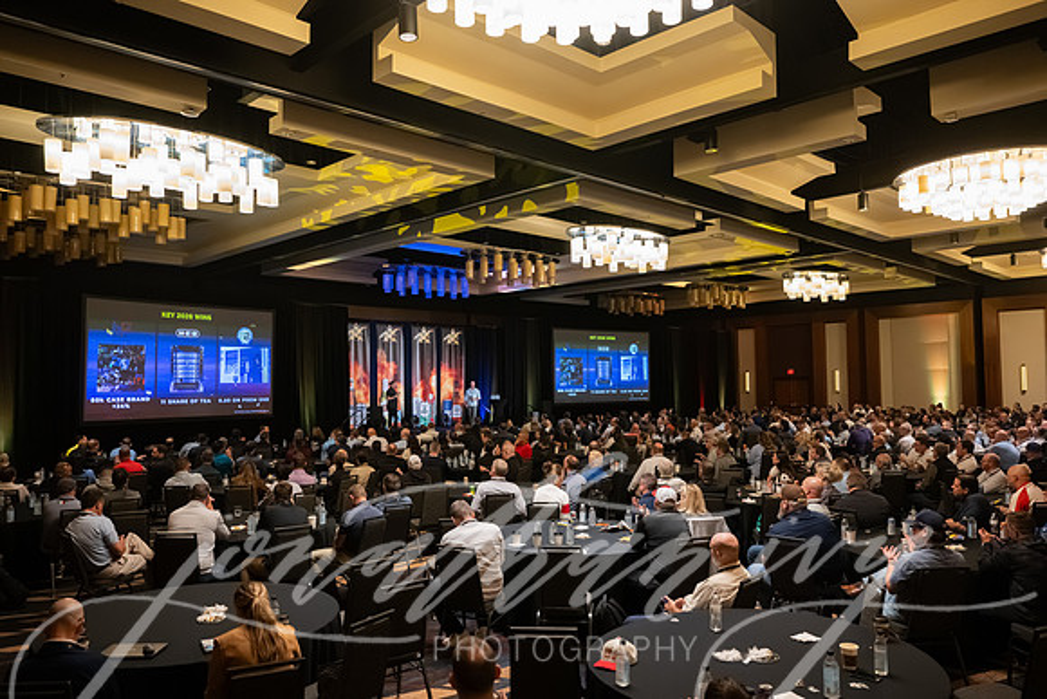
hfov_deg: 66.9
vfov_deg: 47.6
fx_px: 792
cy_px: 350
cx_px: 524
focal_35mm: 27
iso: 8000
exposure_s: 1/400
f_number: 2.8
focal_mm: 26.5
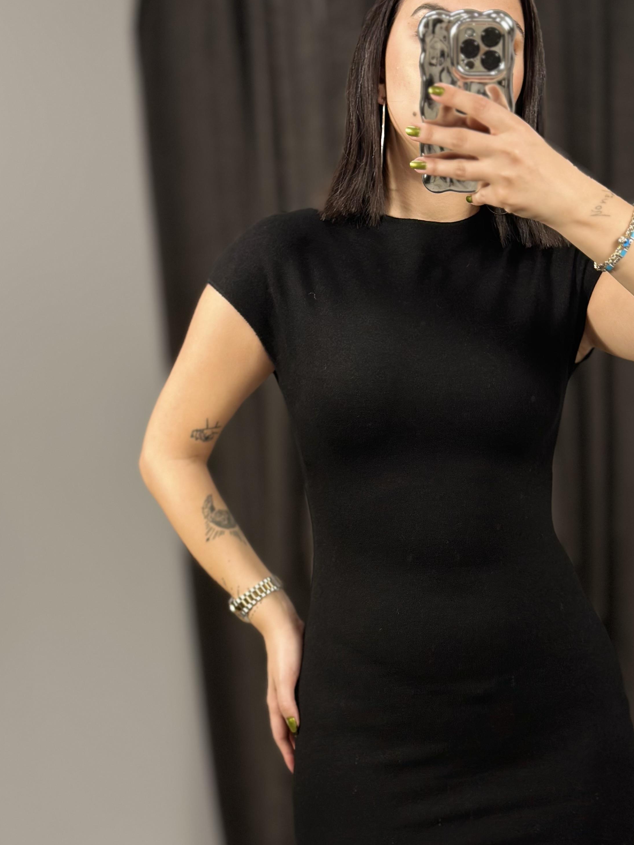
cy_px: 565
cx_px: 405
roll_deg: +5.3
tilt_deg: -29.3
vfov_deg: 29.2
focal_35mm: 66
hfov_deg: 22.2
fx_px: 1612
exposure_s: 1/50
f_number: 1.78
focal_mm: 6.86
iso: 160
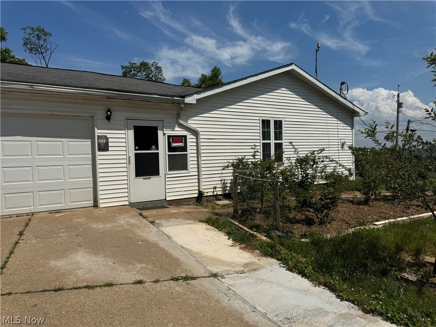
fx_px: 302
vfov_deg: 56.8
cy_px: 164
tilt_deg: -0.7
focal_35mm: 24
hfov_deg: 71.6
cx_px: 218
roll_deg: -1.1
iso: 80
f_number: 1.78
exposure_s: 1/12346
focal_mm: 6.76
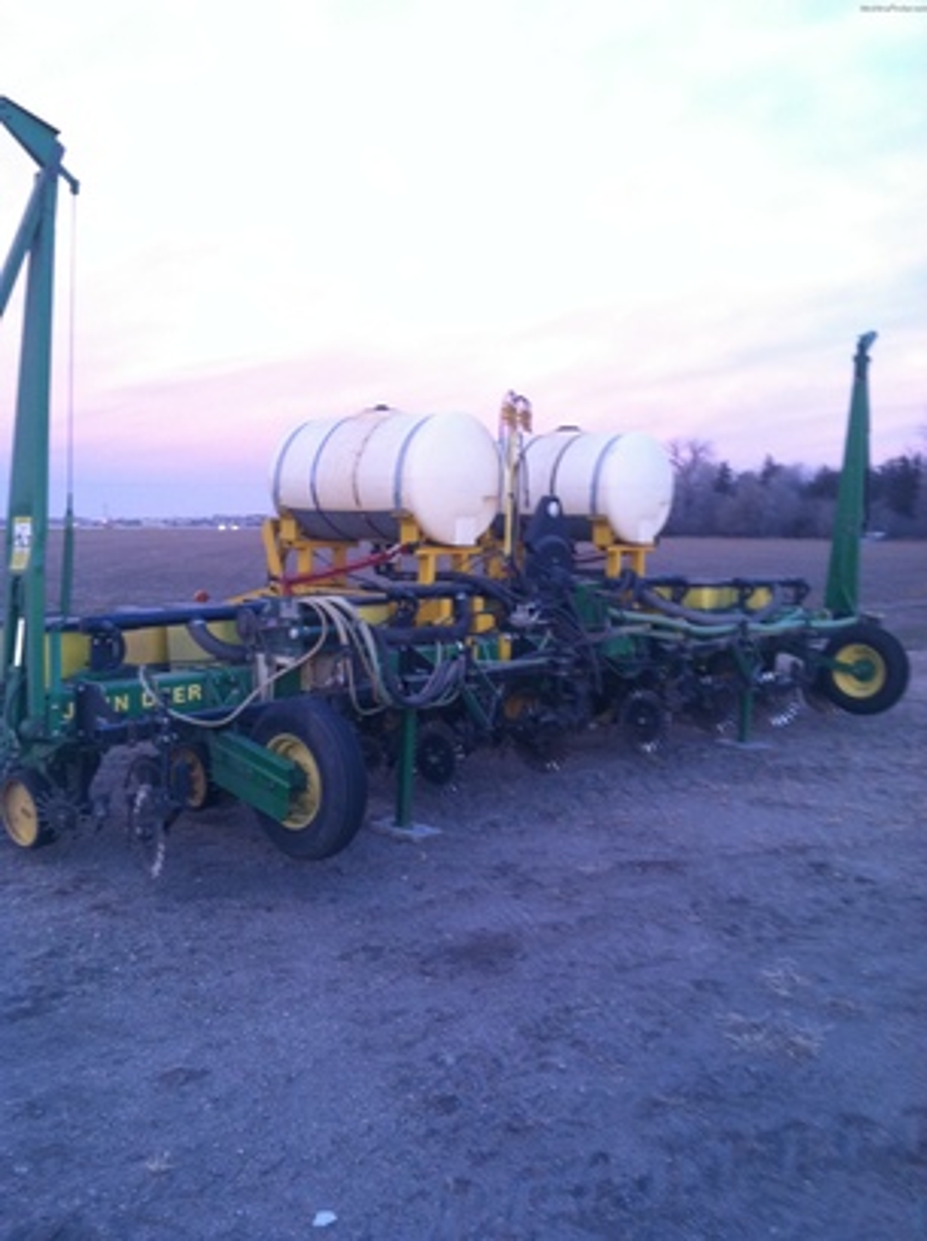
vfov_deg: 52.7
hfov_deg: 40.6
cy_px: 620
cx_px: 464
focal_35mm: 35
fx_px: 1252
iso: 160
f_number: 2.8
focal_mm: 3.85
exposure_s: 1/15
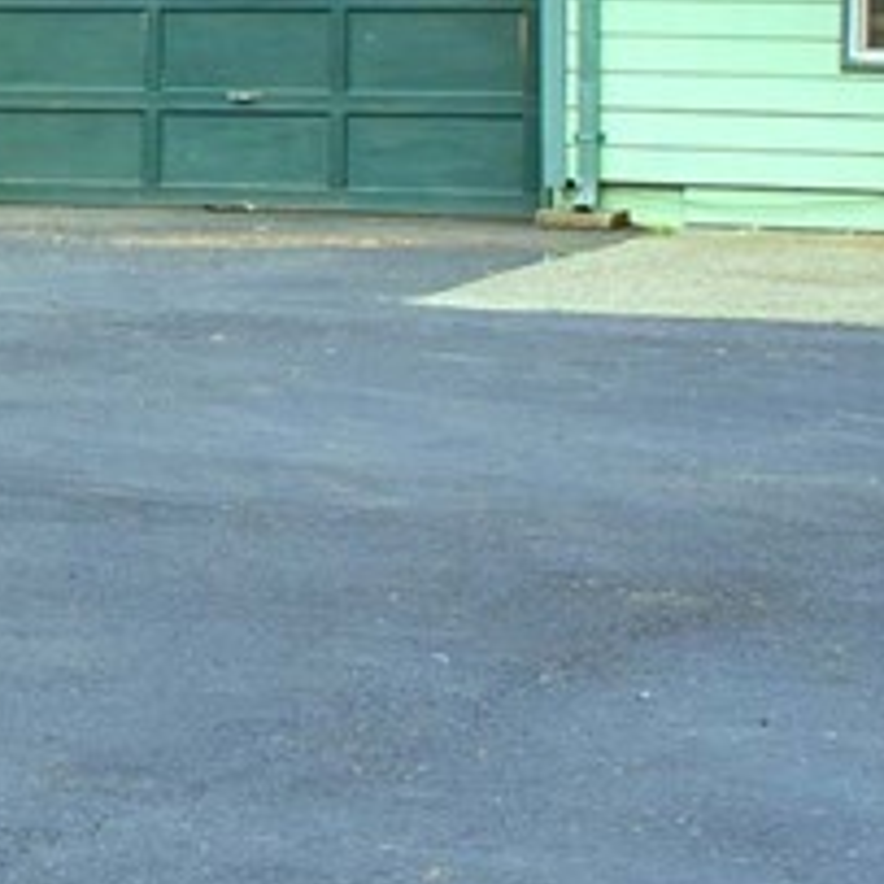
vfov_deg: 10.2
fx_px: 4912
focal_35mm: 170
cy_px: -118
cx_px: -2650
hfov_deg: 7.4
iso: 80
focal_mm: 24
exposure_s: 1/60
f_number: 7.1
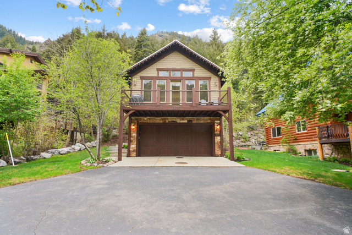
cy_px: 118
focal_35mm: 16
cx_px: 176
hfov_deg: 96.7
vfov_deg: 73.8
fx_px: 156
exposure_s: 1/40
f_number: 8
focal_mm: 16
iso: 200
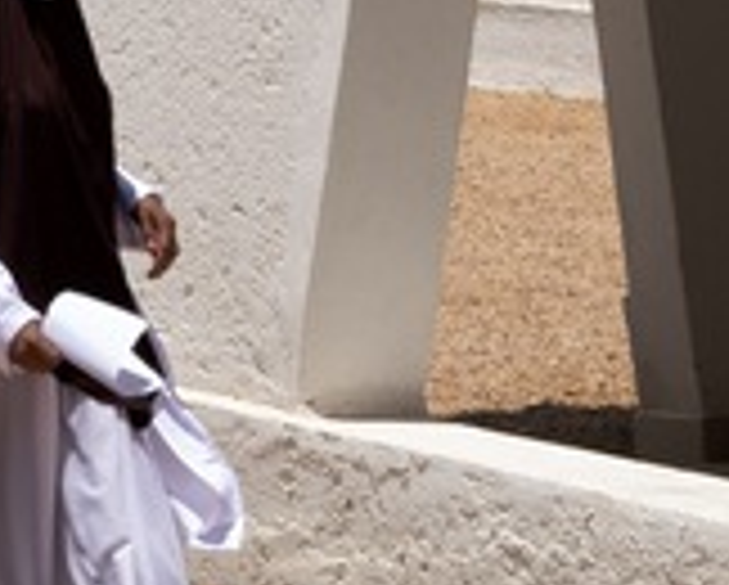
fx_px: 5616
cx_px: -479
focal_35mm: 260
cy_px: -1310
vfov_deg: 5.5
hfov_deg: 7.3
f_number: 10
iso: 100
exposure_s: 1/250
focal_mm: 30.2
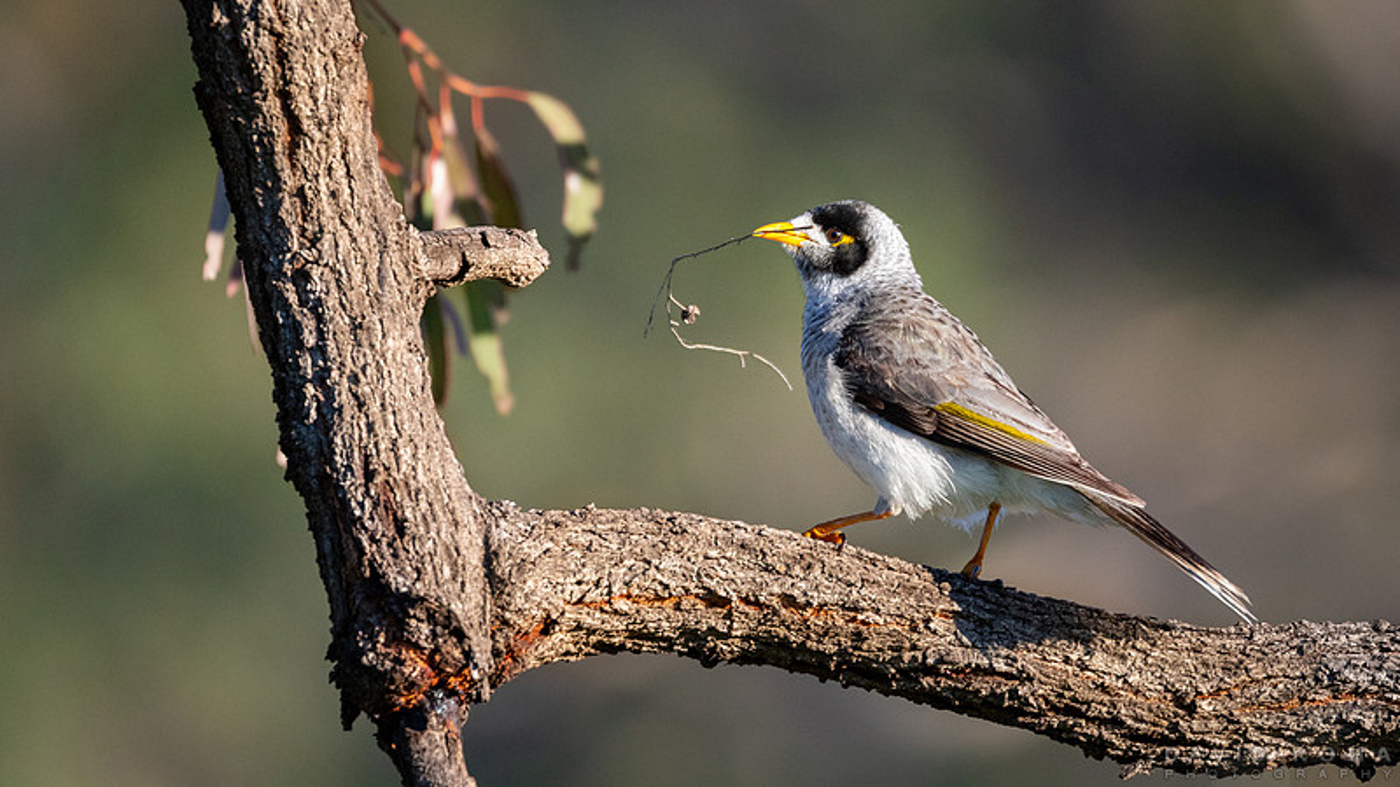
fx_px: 32791
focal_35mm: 883
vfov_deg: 1.4
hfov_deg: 2.4
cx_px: 757
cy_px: 273
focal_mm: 600
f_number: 6.3
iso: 2000
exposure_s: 1/1000
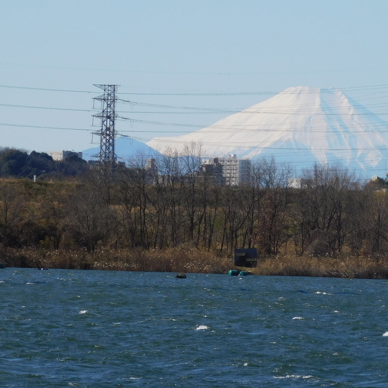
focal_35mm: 410
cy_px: 151
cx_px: 290
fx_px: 5199
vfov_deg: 4.3
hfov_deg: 4.3
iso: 125
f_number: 5.6
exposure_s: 1/800
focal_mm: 41.3
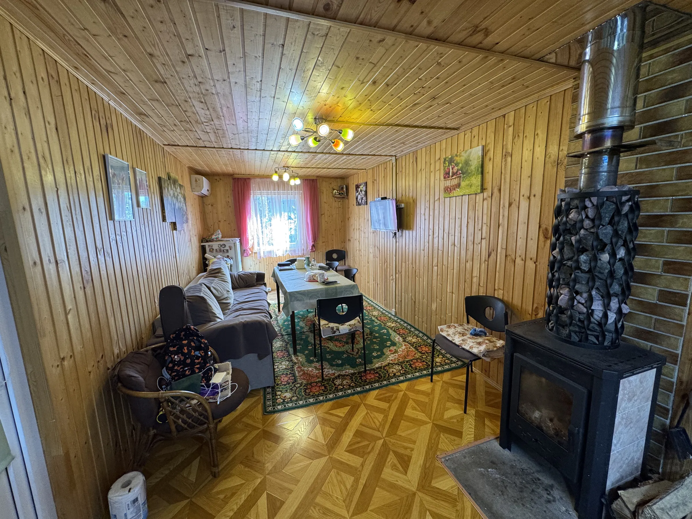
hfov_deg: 102.1
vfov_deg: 85.7
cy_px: 260
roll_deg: +1.7
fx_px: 280
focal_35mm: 14
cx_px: 346
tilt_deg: -8.6
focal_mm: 2.22
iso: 200
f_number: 2.2
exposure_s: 1/100
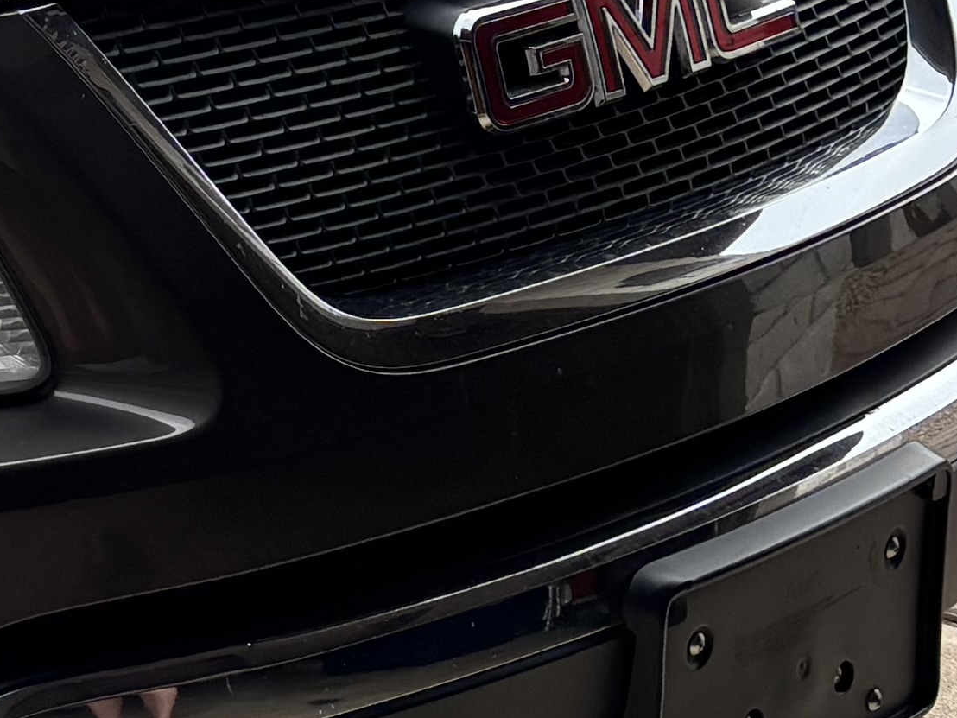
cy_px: -41
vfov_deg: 10.9
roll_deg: +1.0
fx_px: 3705
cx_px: -1068
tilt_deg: -15.1
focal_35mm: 134
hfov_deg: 12.6
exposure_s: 1/1912
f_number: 1.6
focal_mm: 5.96
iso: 50
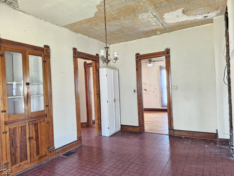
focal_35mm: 23
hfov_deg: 73.9
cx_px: 117
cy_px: 88
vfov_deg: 58.9
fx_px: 155
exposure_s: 1/60
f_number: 1.7
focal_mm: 6.3
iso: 500
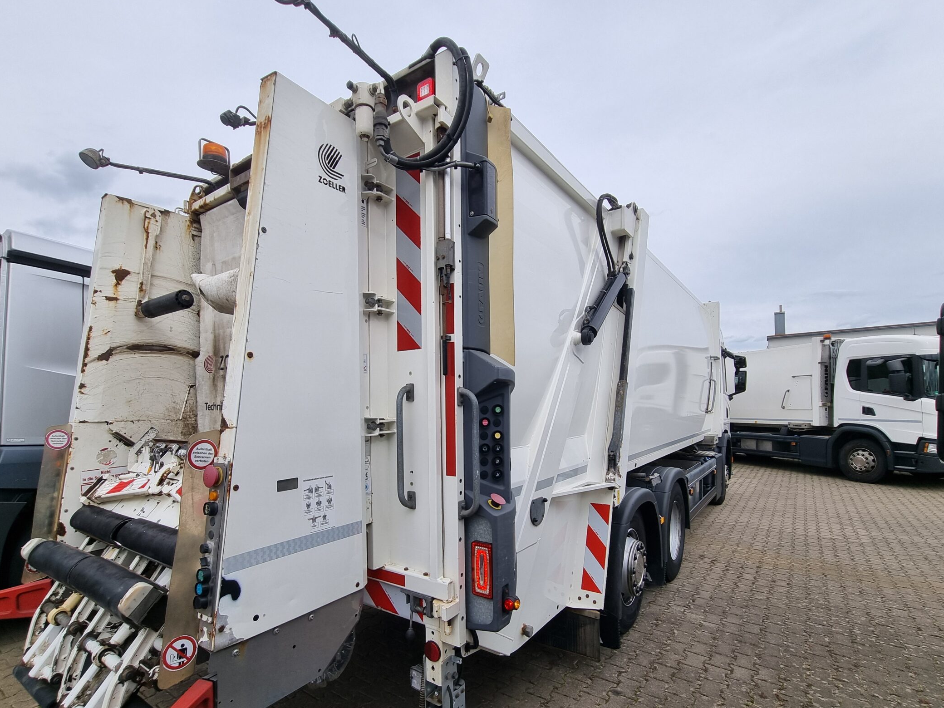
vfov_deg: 77.6
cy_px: 410
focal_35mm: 16
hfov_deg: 94.5
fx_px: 436
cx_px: 460
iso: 50
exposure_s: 1/1272
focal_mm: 2.2
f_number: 2.2
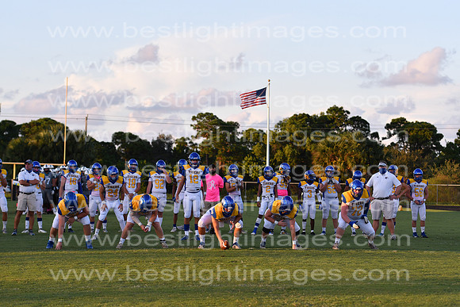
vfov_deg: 13.0
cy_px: 154
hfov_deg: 19.5
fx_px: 1342
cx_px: 230
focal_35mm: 105
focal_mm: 70
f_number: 4
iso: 400
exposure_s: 1/1250
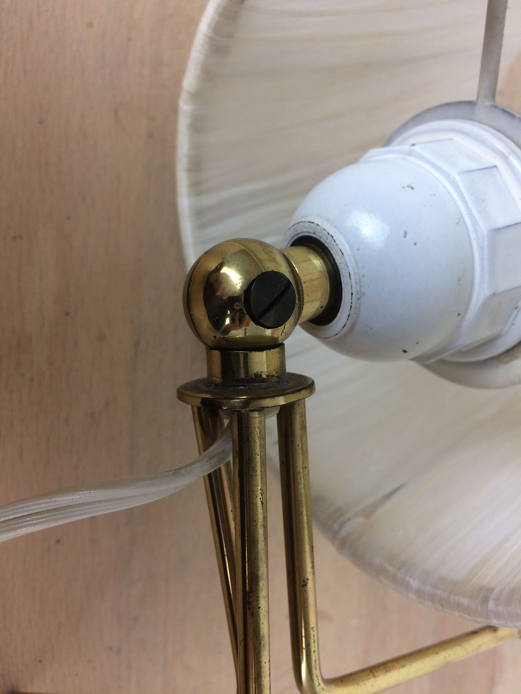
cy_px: 347
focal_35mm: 29
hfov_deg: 48.2
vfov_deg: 61.7
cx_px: 260
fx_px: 582
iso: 50
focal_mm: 4.15
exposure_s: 1/50
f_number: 2.2
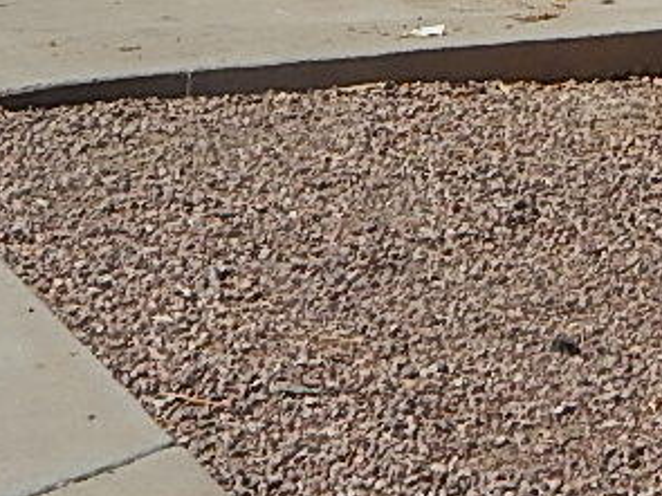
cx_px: 770
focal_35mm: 168
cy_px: -505
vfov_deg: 8.4
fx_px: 3212
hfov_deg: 11.6
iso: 125
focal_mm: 5.6
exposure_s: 1/1000
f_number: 6.5
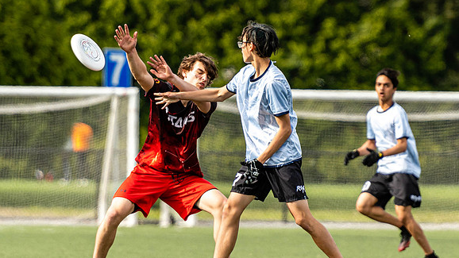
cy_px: 110
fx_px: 7071
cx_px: 272
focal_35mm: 581
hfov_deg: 3.7
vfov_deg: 2.1
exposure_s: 1/2500
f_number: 2.8
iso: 200
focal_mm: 200
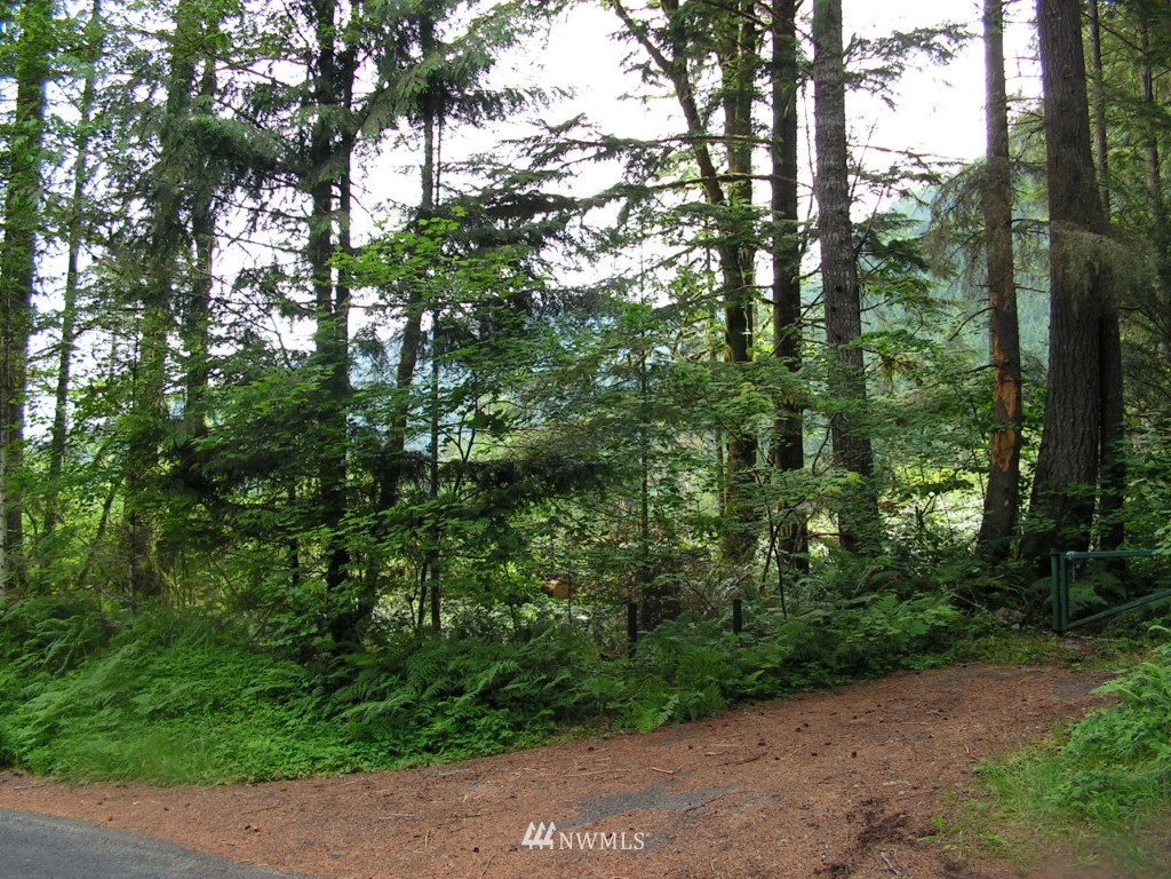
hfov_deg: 51.4
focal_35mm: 36
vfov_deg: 39.7
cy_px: 440
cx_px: 586
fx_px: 1218
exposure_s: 1/125
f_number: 3.2
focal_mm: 6
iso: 64
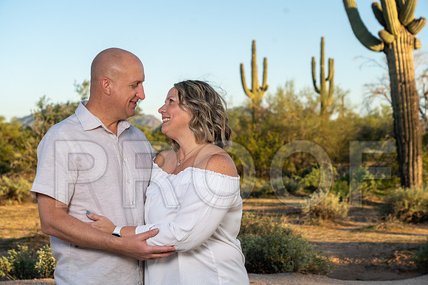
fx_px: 797
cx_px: 214
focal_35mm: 67
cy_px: 142
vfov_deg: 20.3
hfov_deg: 30.1
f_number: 6.3
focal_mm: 67
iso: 100
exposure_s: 1/160
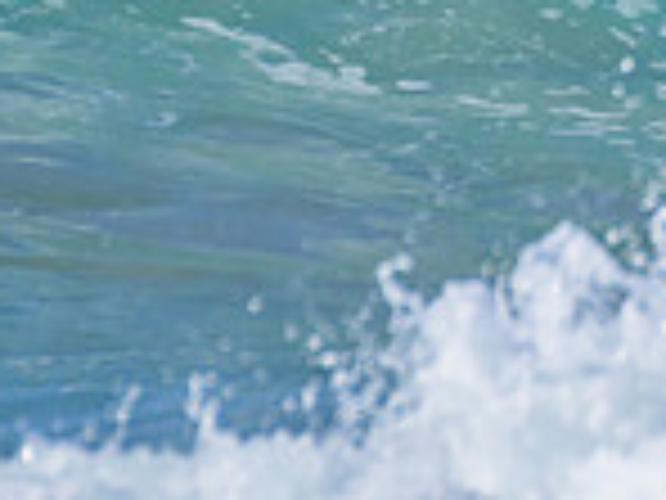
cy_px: -250
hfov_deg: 0.5
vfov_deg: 0.4
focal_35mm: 3763
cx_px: 1210
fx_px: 72399
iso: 1100
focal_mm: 1000
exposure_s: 1/2000
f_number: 11
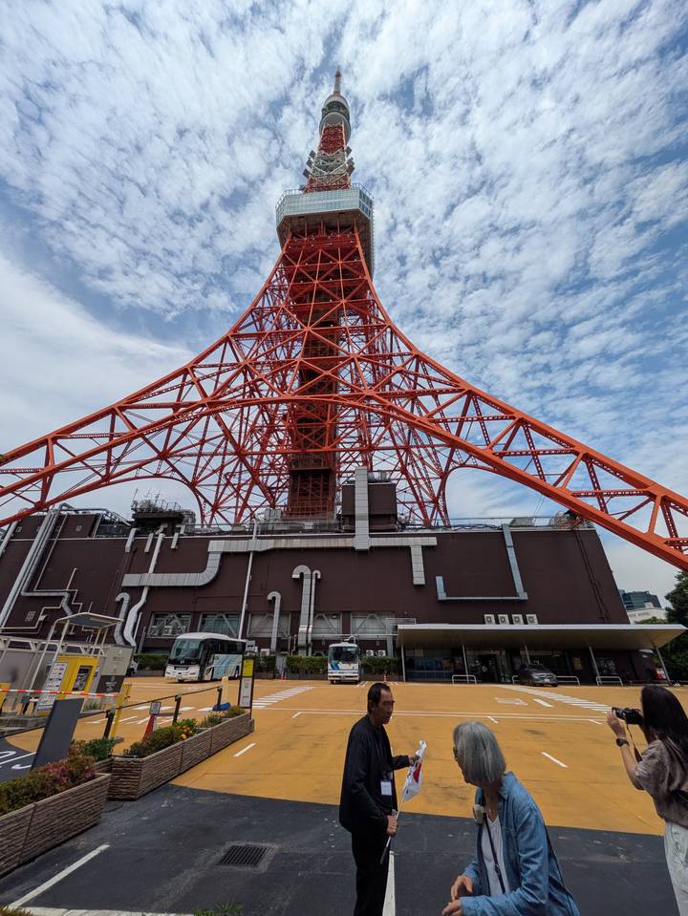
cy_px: 458
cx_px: 344
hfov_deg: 85.7
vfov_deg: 102.0
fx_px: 371
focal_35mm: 14
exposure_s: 1/3559
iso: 50
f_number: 2.2
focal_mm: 1.83
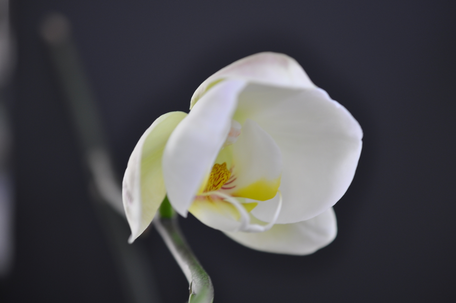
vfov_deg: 22.6
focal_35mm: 60
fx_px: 759
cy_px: 152
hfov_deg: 33.4
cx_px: 228
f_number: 3
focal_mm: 40
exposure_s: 1/13
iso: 200
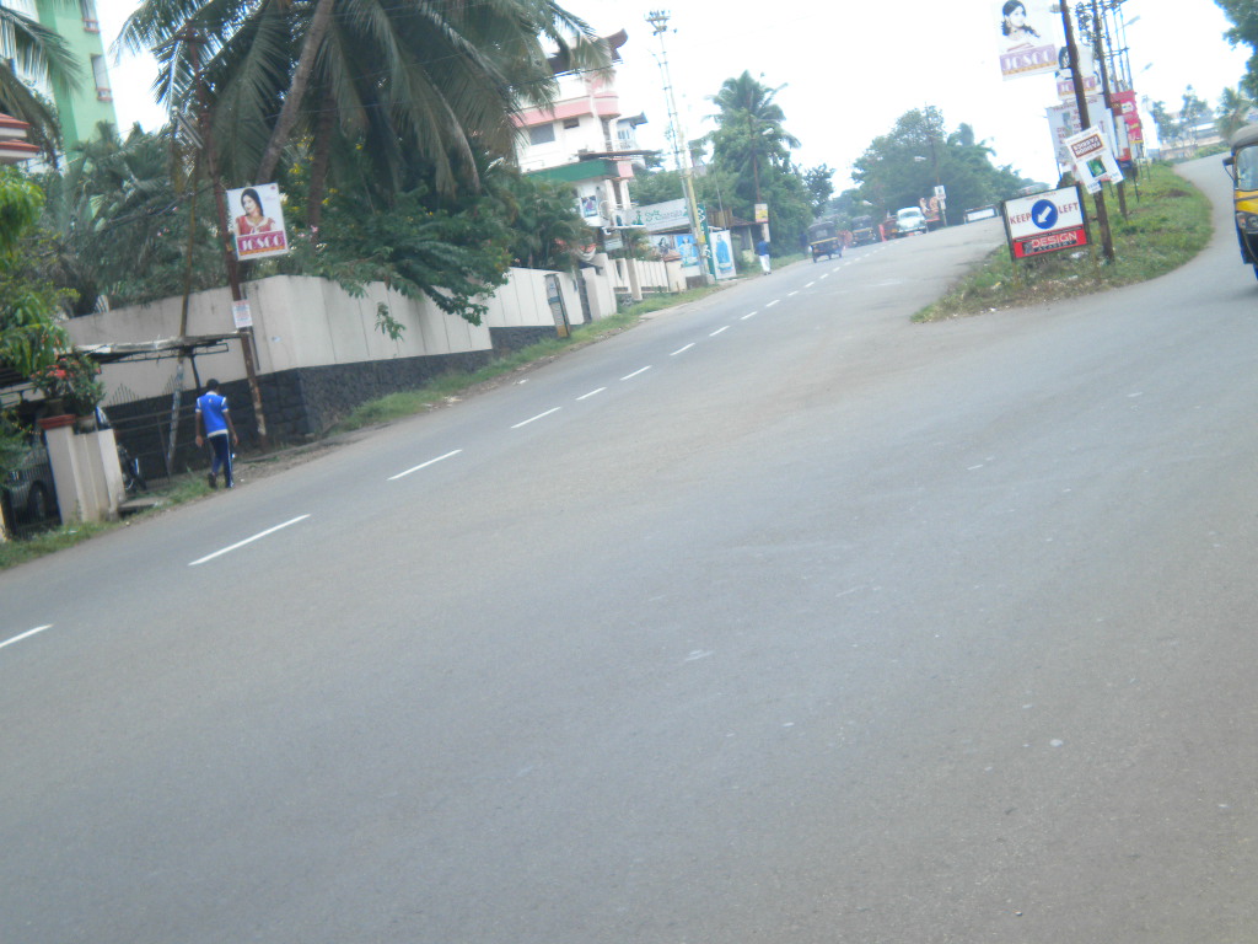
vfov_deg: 21.6
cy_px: 472
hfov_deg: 28.6
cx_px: 629
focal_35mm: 68
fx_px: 2471
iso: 113
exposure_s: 1/166
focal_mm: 12.3
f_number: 4.6
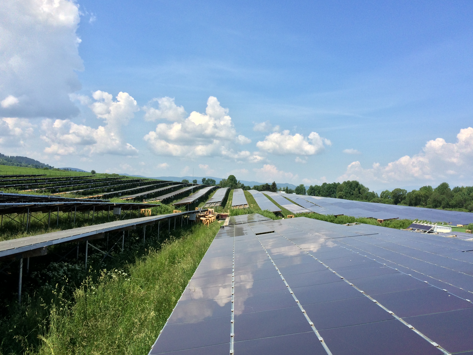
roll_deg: -2.6
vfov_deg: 46.8
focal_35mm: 30
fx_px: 410
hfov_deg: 60.0
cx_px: 238
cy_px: 174
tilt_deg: +3.4
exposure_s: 1/2564
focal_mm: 4.15
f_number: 2.2
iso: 32
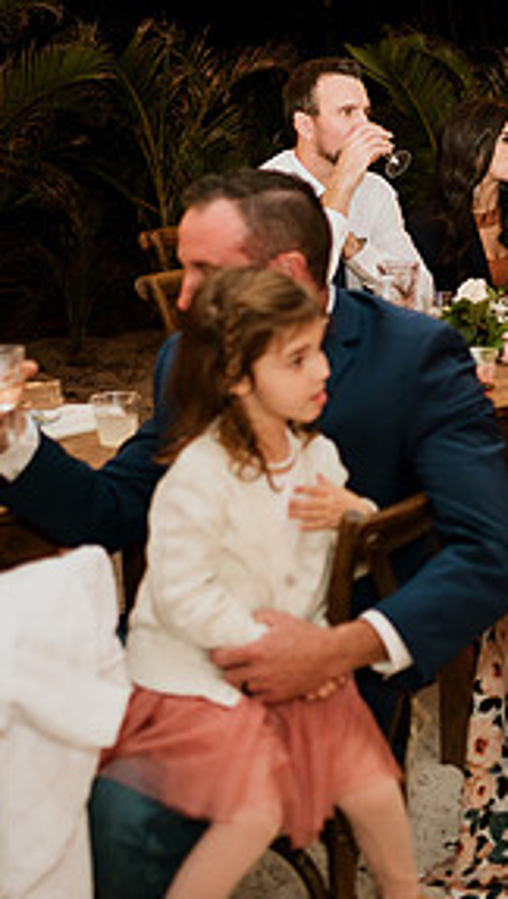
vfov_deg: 28.4
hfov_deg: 15.9
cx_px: 549
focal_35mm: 74
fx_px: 1767
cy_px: 327
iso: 500
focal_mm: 35
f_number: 2
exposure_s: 1/160
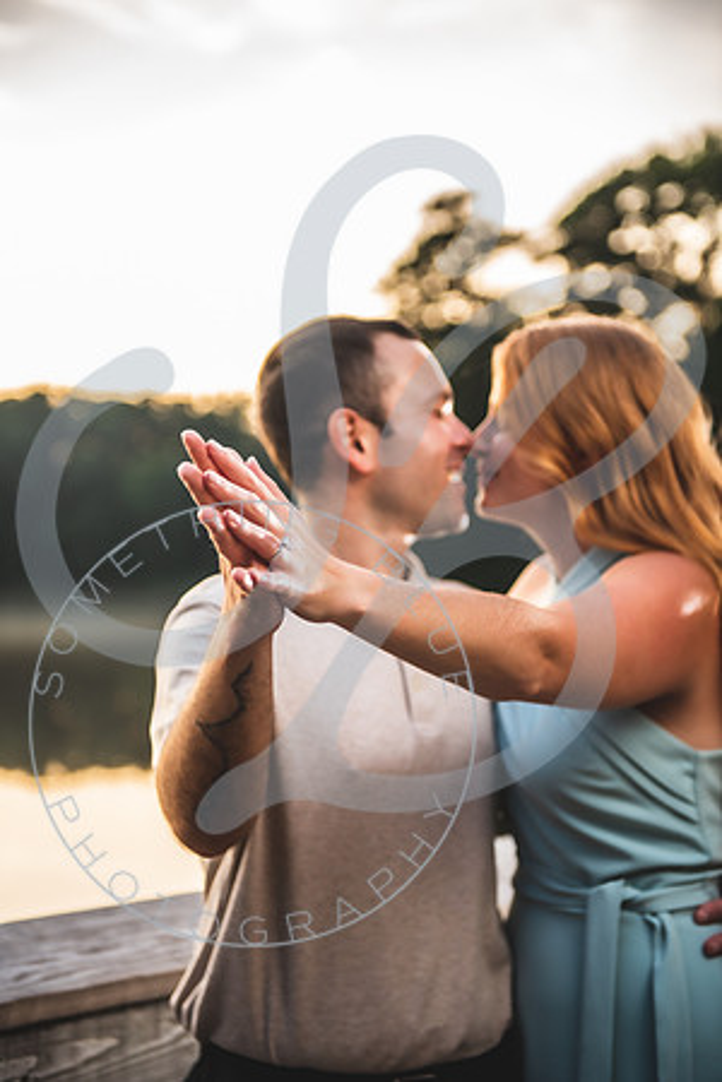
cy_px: 541
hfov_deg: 21.9
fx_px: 1865
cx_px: 361
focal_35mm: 62
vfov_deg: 32.4
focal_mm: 62
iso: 200
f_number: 2.8
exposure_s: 1/160
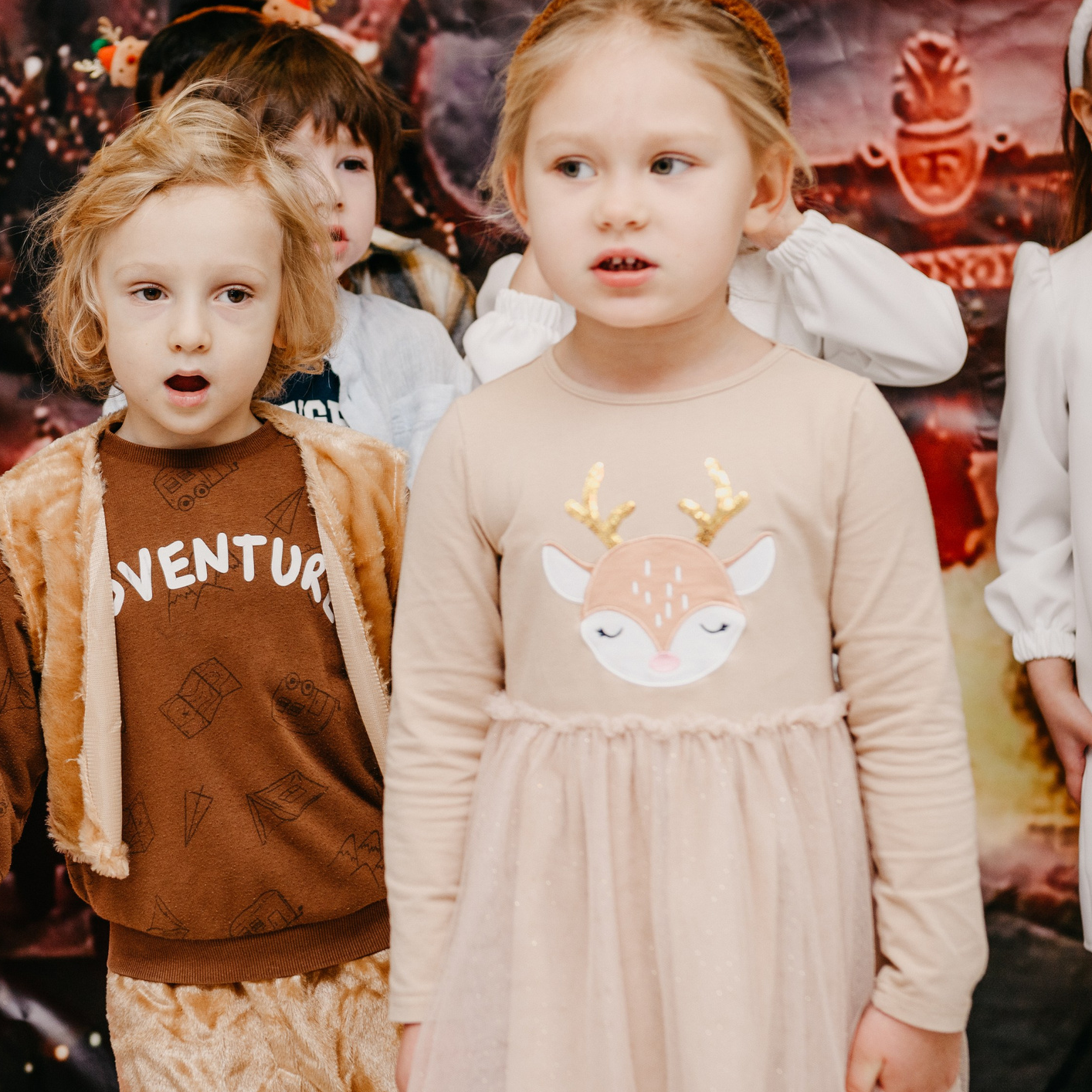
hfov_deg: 17.3
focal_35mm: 100
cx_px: 242
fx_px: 3569
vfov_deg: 17.4
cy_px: 526
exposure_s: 1/160
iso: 320
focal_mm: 65
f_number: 4.5
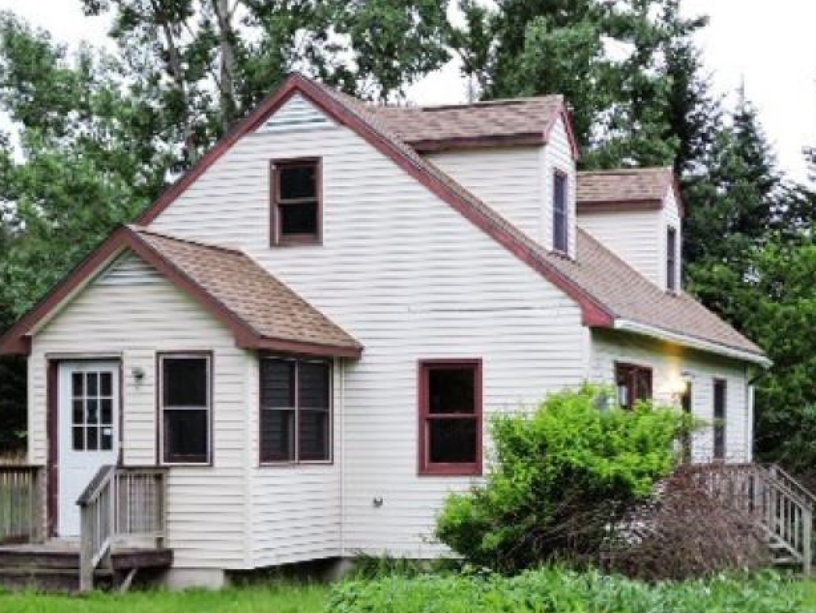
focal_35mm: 75
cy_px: 473
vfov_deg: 19.5
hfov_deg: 26.0
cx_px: 408
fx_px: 1769
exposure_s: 1/30
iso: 280
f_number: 4
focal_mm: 8.1
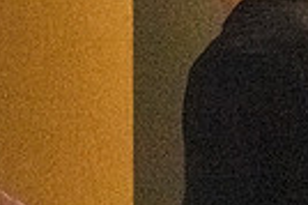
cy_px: 147
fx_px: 3657
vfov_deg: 3.2
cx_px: -115
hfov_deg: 4.8
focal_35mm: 428
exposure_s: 1/400
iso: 25600
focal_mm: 66
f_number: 5.6
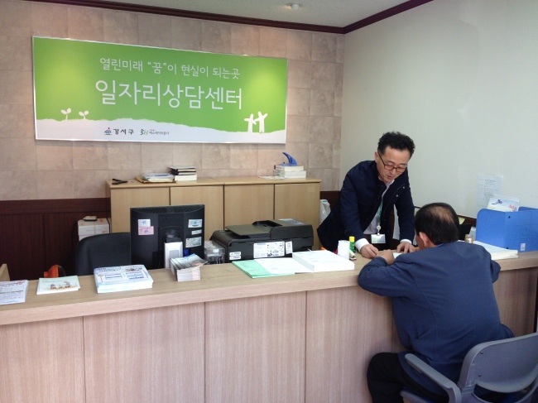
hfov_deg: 55.4
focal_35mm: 33
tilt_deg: -7.5
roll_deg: -1.9
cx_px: 269
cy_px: 202
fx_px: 513
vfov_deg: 42.9
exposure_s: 1/60
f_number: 2.4
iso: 64
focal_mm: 4.12
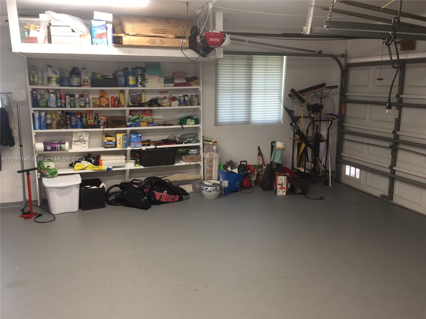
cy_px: 160
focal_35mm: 29
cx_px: 213
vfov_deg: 48.2
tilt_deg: -13.9
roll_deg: -0.7
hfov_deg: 61.7
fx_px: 357
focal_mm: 4.15
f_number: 2.2
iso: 32
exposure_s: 1/15
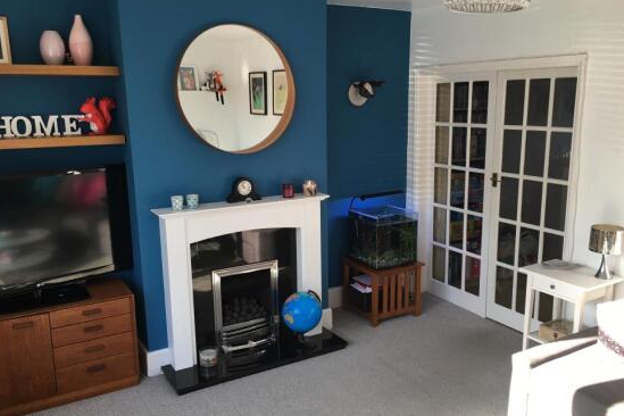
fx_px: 555
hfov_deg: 58.7
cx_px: 326
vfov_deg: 41.1
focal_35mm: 32
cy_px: 223
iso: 25
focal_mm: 4.15
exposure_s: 1/33
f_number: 2.2
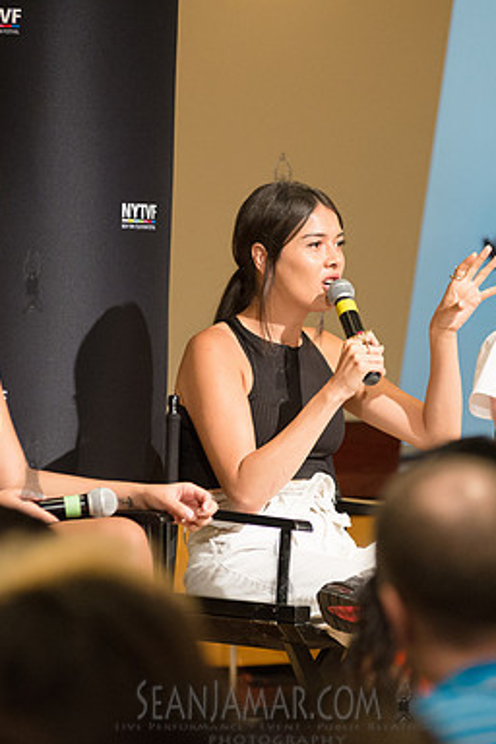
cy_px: 373
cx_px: 281
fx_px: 4836
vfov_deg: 8.8
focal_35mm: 234
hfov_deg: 5.9
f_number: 4
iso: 2500
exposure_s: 1/200
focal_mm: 155
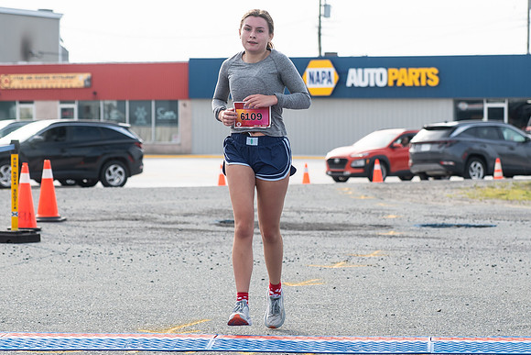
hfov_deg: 14.1
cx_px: 266
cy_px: 111
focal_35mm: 145
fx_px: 2141
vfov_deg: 9.5
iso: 250
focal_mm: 85
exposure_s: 1/1000
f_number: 5
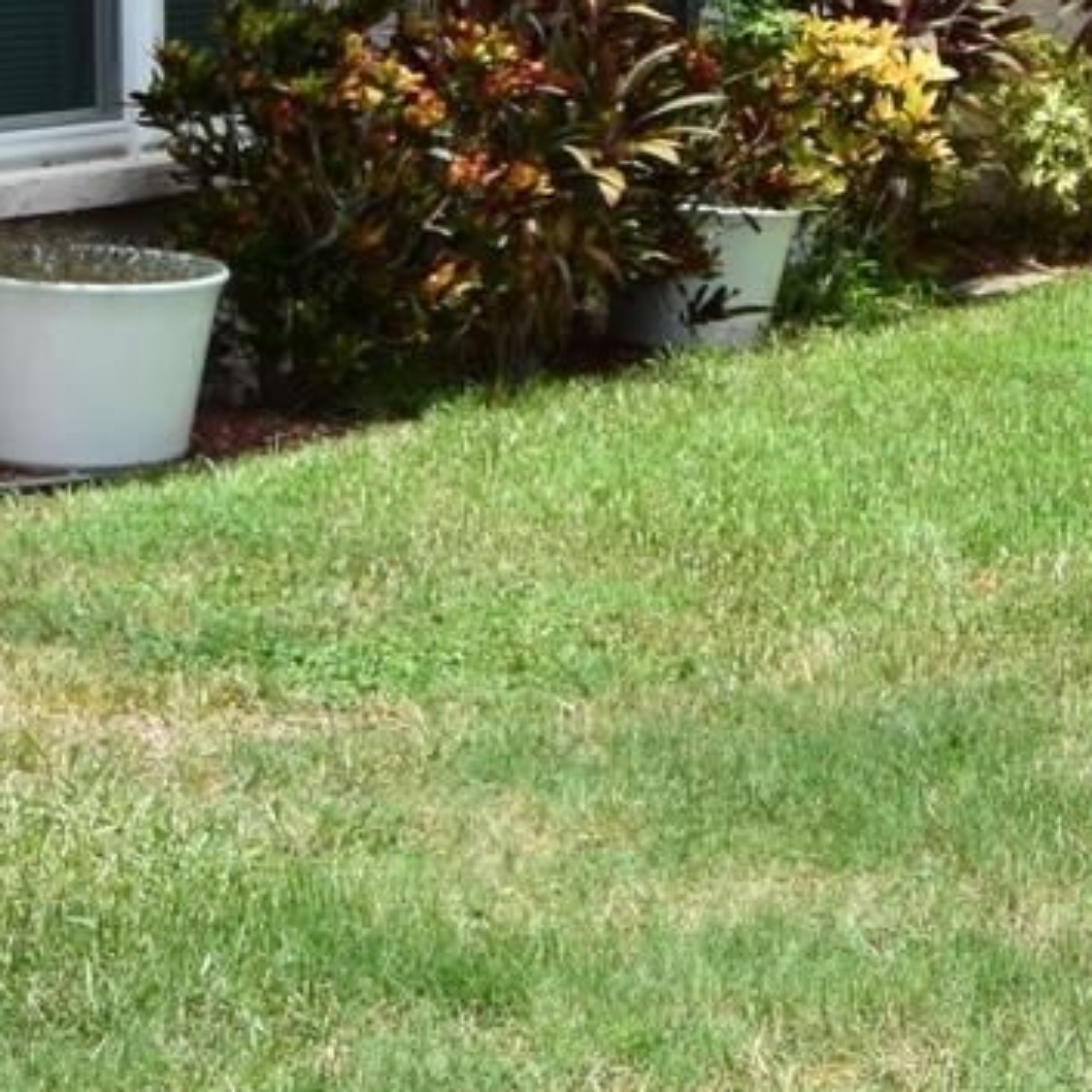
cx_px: 2416
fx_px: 4818
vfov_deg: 12.8
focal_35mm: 135
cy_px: 128
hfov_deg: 11.3
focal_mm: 13
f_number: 5.6
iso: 160
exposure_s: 1/400
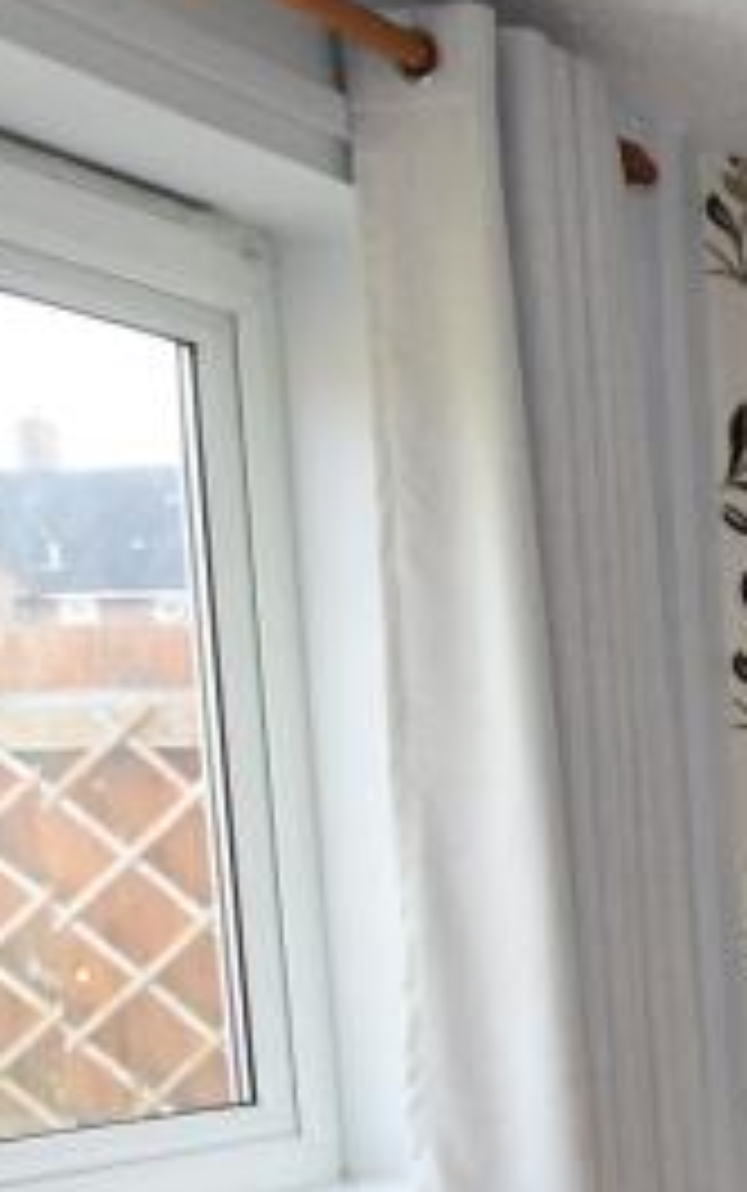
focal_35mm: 59
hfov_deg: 15.2
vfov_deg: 32.5
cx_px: 1696
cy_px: 1113
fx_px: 1919
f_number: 5
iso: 500
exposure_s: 1/200
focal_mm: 10
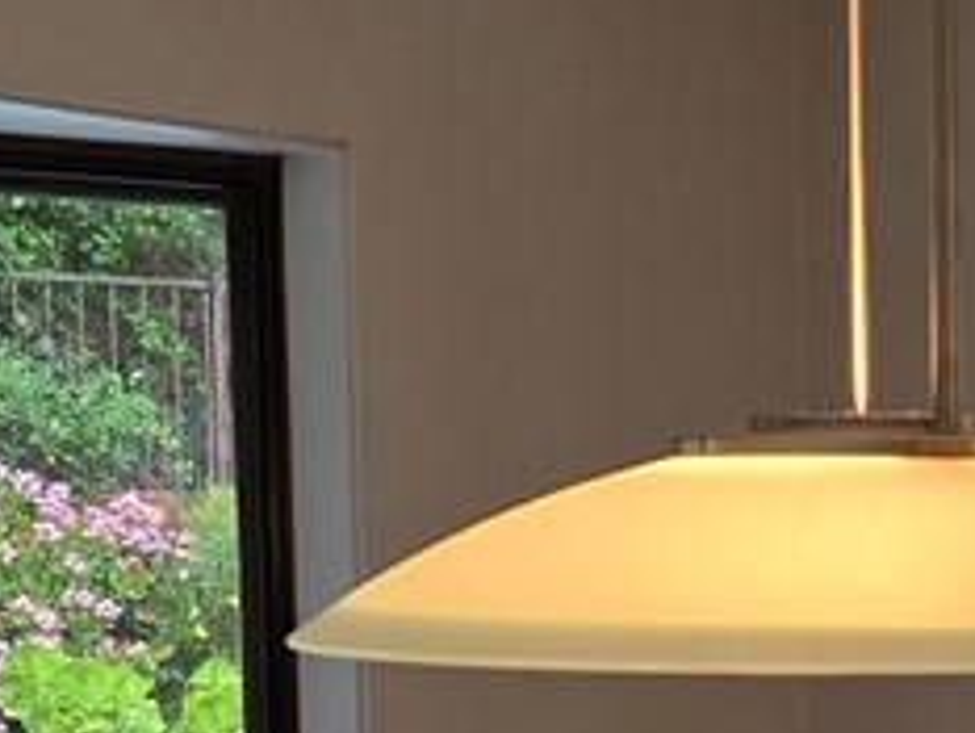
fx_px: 2846
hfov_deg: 18.5
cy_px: 963
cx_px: 1159
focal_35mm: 101
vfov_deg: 14.1
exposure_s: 1/120
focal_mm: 6.3
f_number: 1.7
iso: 250
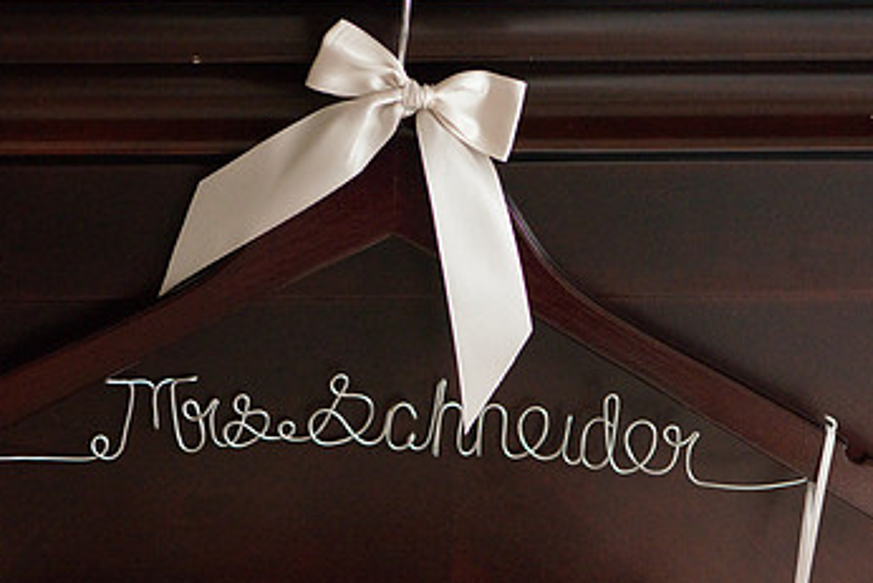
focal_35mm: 195
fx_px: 4730
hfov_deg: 10.5
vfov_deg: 7.0
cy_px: 360
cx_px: 449
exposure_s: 1/125
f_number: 3
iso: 6400
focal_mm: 105
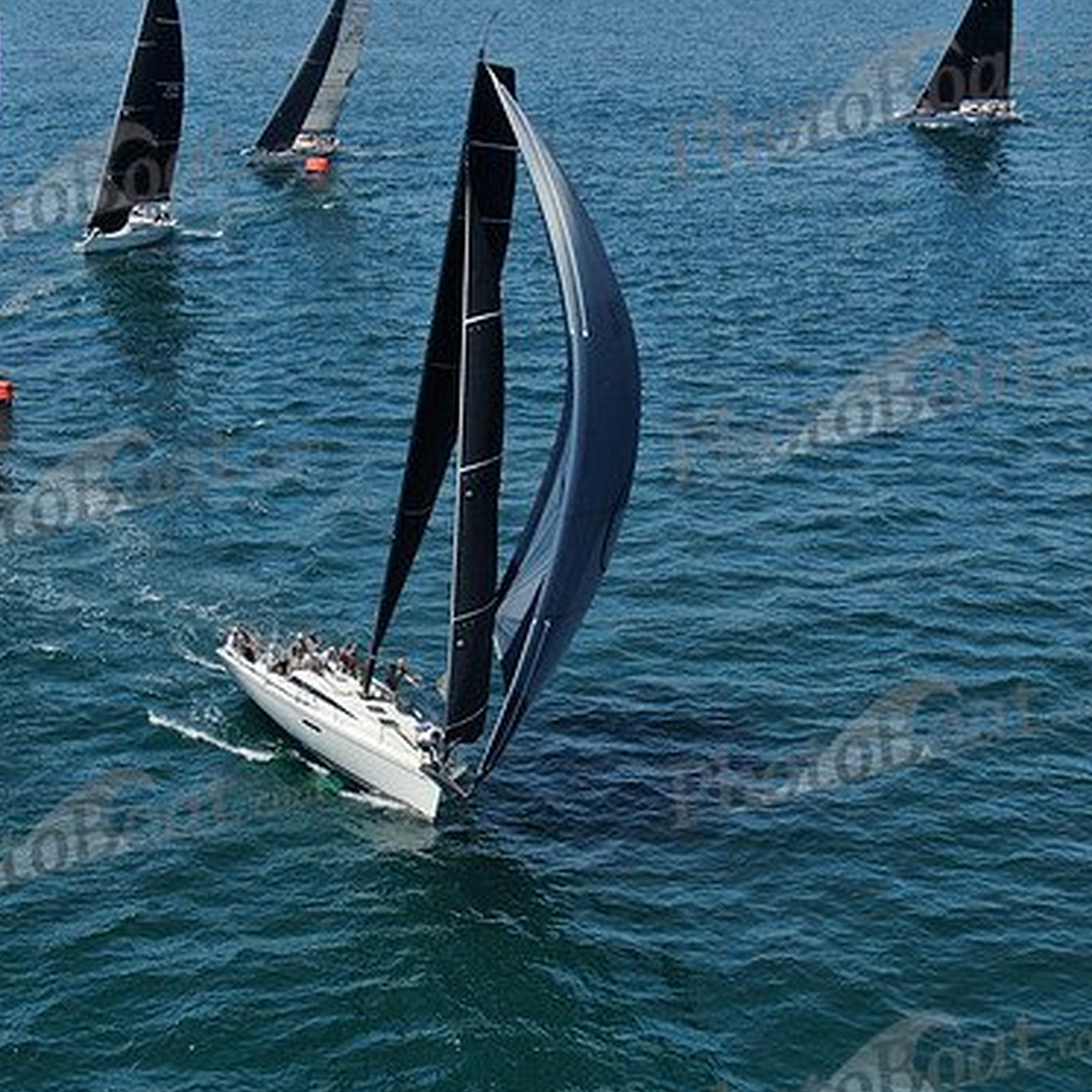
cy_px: 619
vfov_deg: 26.1
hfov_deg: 26.1
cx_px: 498
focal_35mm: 66
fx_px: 2356
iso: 100
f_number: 3.8
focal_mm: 8.6
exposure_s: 1/800
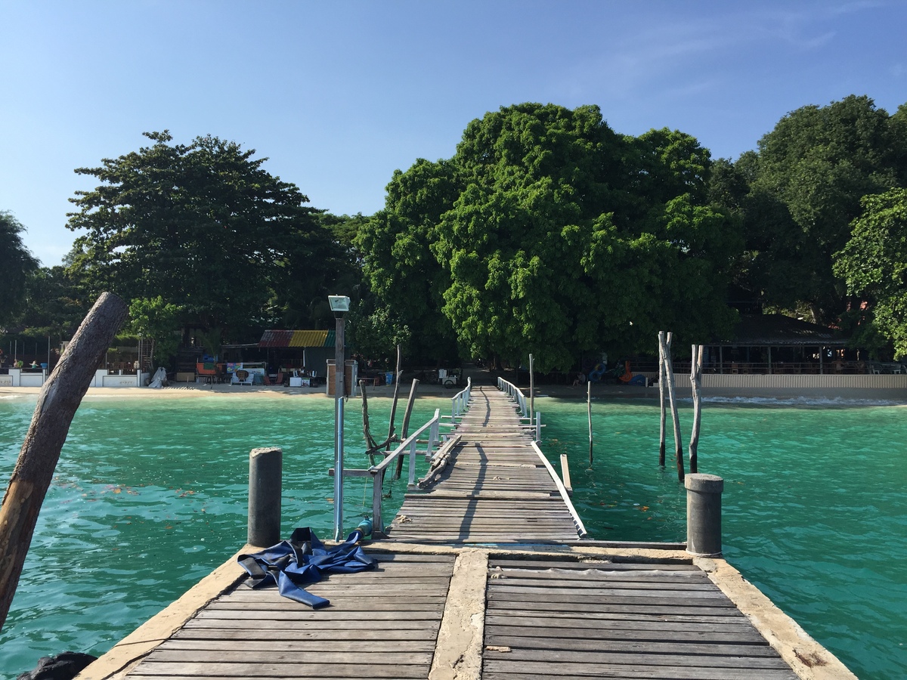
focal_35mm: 29
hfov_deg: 61.7
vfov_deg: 48.2
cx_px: 454
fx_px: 760
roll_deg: -1.2
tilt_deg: +2.0
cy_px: 340
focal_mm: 4.15
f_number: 2.2
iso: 32
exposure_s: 1/1883
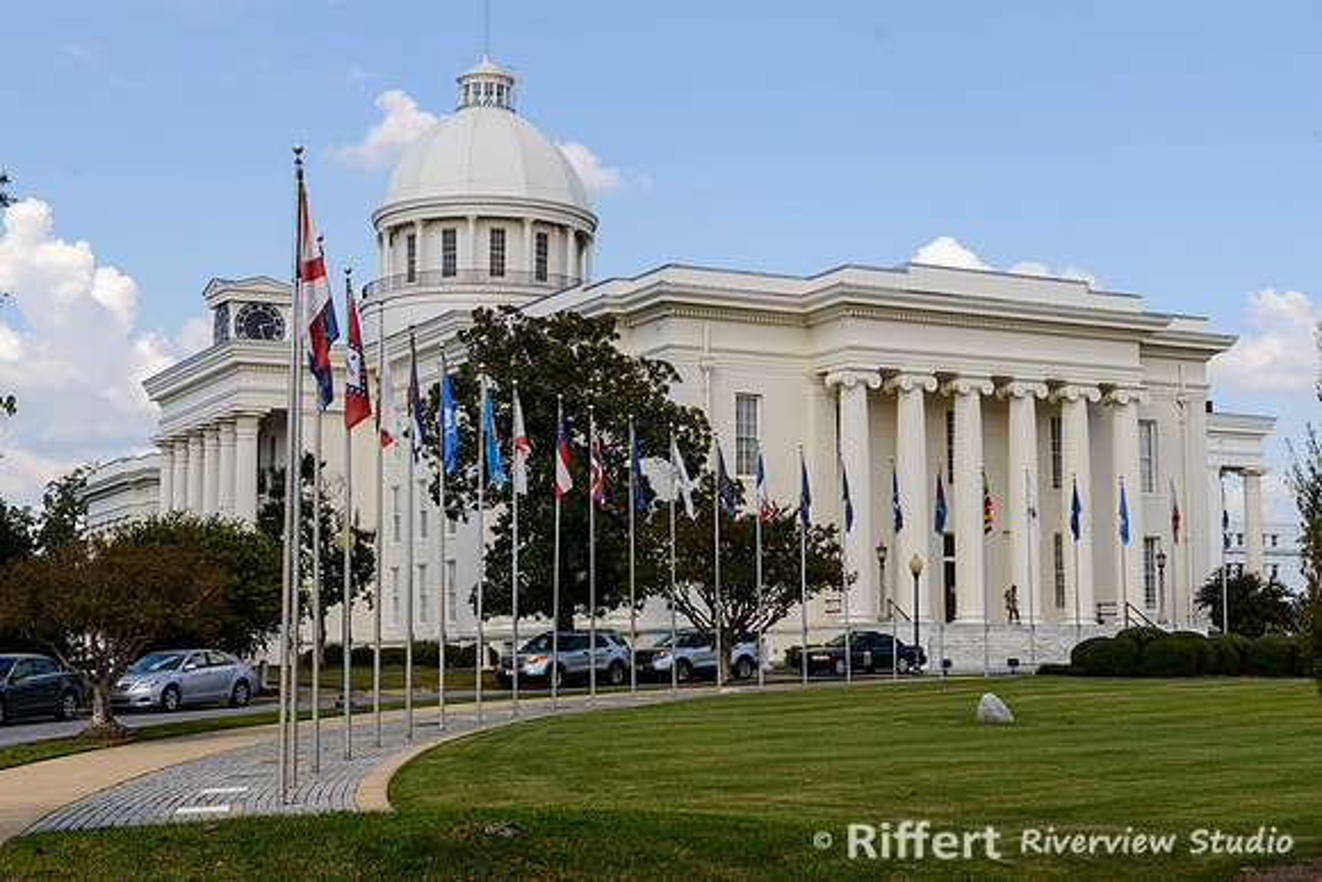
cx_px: 661
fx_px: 2020
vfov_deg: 24.6
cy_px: 441
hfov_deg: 36.2
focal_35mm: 55
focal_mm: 55
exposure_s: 1/320
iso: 100
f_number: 8
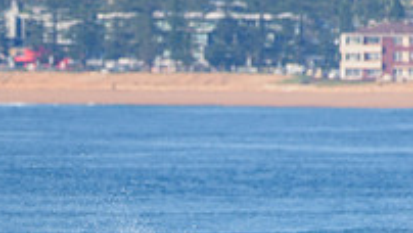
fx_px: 16484
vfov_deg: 0.8
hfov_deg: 1.4
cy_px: 389
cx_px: -139
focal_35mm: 1504
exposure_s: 1/2000
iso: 180
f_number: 5.6
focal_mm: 500
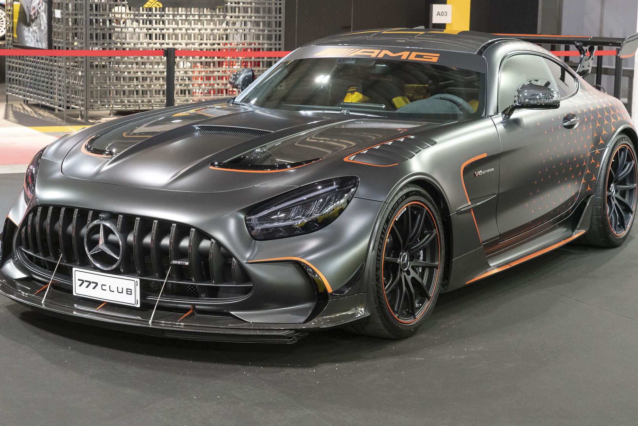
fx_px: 1223
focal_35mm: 69
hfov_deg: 29.2
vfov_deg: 19.7
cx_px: 306
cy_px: 184
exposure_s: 1/40
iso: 6400
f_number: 8
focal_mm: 59
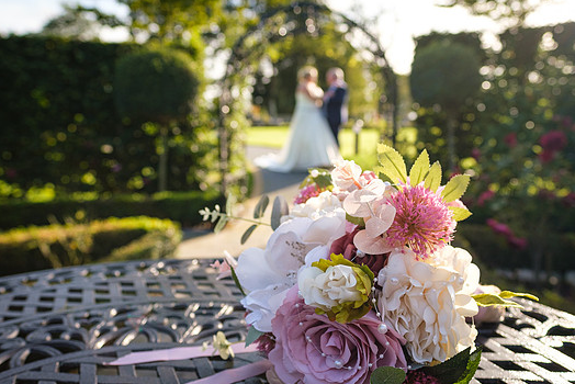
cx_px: 305
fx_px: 463
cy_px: 186
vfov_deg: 45.0
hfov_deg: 63.6
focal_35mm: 29
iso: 200
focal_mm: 16
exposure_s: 1/1000
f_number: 2.5
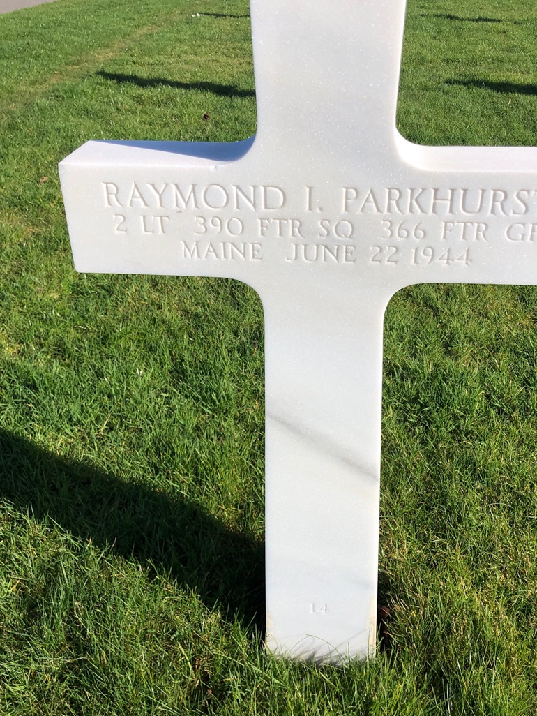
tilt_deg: -26.0
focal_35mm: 33
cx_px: 310
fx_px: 682
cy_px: 305
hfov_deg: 42.8
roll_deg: +0.9
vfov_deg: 55.1
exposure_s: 1/2857
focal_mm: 4
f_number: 1.8
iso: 20
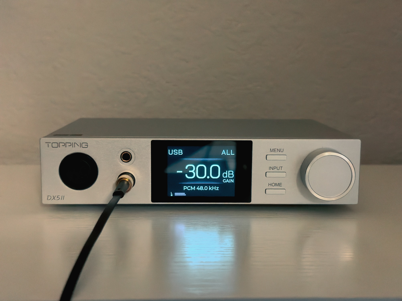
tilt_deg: -8.5
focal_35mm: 48
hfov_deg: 39.7
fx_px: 557
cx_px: 201
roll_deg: +0.1
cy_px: 150
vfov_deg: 30.2
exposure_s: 1/60
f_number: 1.78
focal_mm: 6.76
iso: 1600
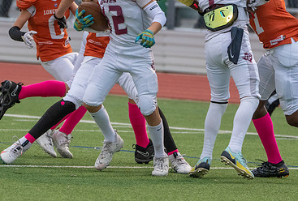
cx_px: 156
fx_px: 3807
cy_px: 76
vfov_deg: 3.0
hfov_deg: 4.5
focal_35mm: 458
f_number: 5.6
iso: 3200
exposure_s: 1/1000
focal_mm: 218
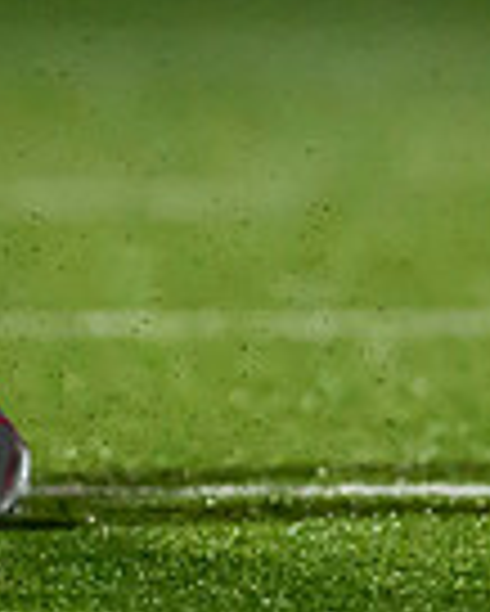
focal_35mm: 2907
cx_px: 130
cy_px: 40
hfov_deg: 0.5
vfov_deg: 0.7
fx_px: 52638
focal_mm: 400
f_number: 3.2
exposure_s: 1/1600
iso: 5000
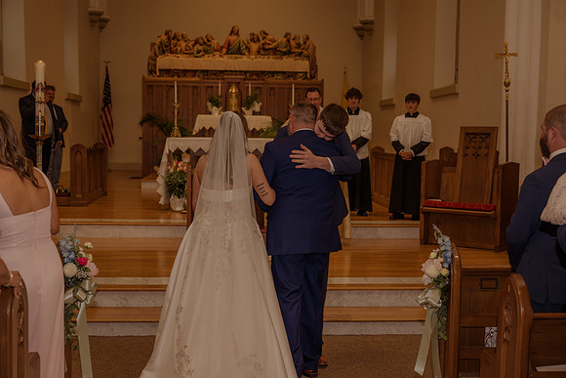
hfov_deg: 42.1
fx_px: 735
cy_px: 189
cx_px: 283
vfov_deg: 28.8
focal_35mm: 47
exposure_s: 1/200
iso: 500
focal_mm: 45
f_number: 3.2
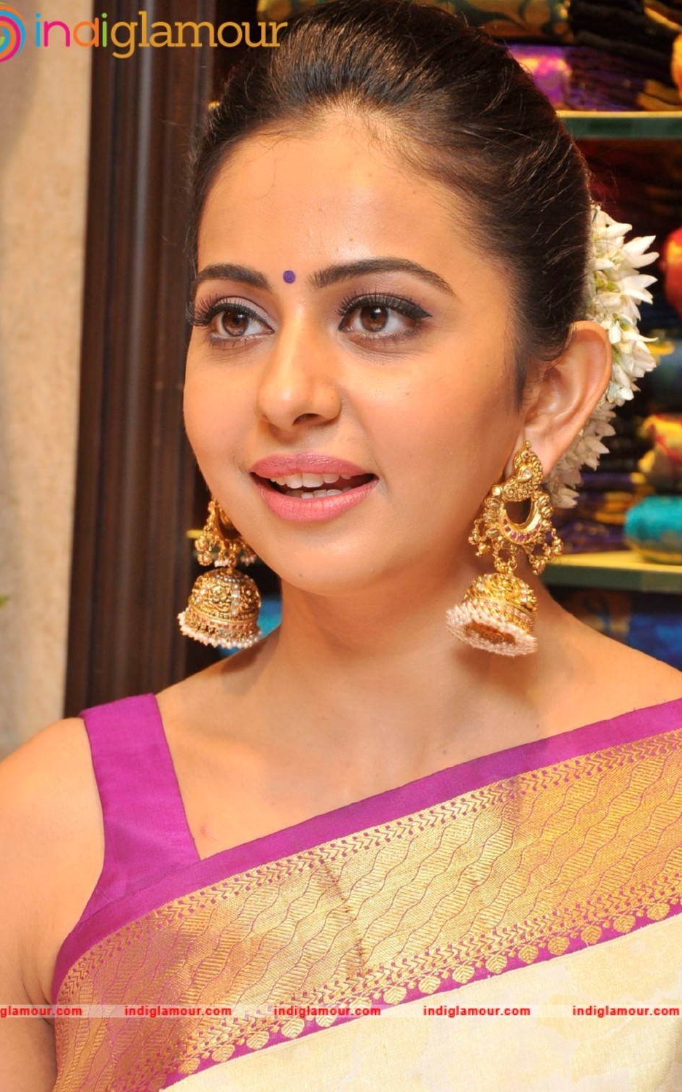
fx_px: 3882
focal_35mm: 131
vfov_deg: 16.0
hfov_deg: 10.0
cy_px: 549
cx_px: 326
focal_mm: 85
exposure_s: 1/125
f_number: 9
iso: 800
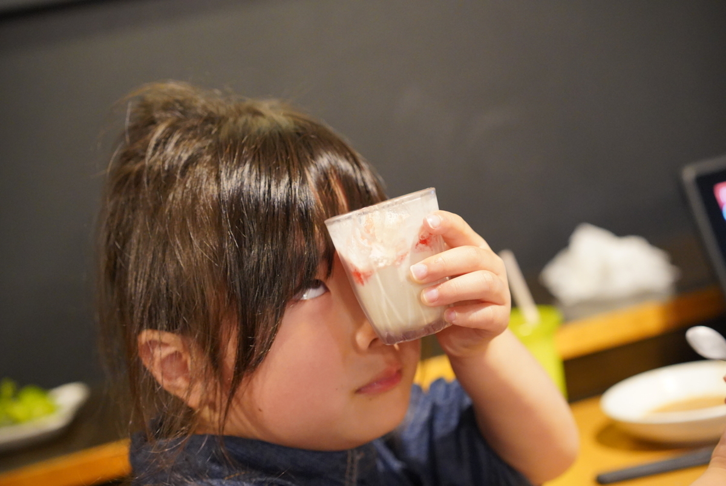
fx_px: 1110
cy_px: 243
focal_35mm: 55
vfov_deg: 24.7
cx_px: 363
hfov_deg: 36.2
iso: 6400
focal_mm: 55
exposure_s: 1/100
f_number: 3.2
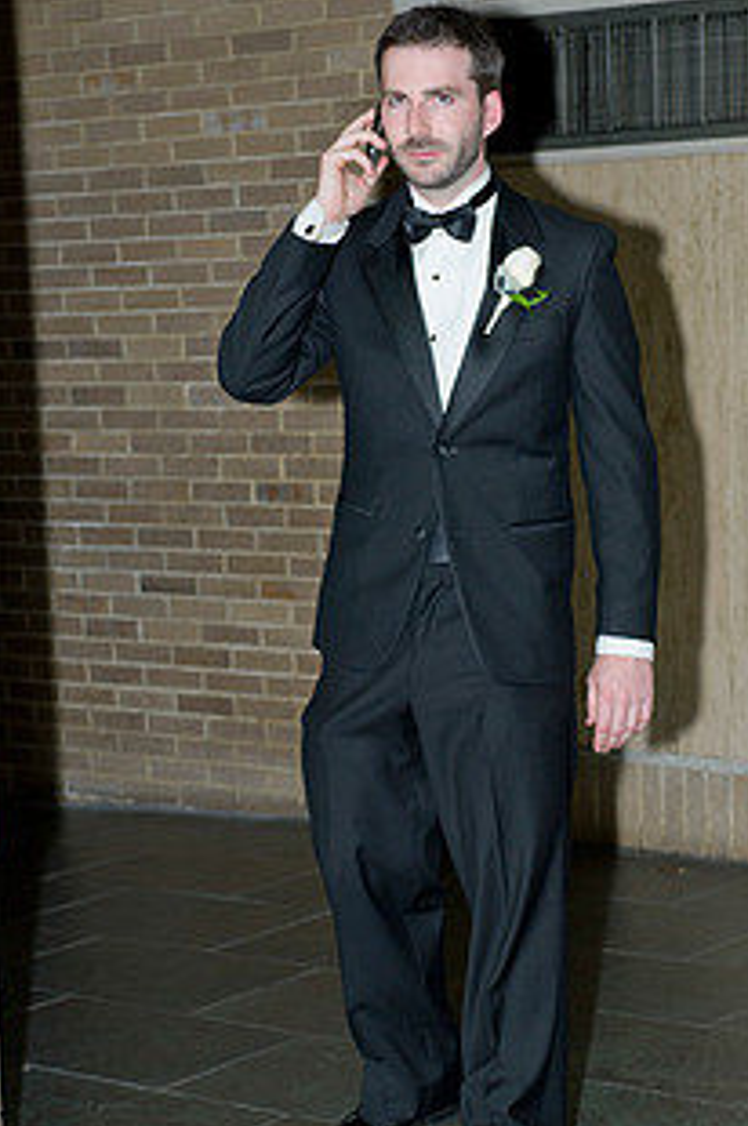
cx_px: 419
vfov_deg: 22.6
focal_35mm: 90
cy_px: 639
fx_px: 2811
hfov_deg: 15.2
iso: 200
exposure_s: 1/200
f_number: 4.5
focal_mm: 62
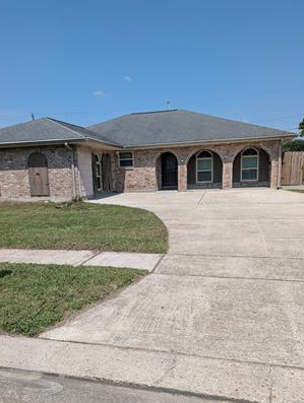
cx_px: 126
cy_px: 237
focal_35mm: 29
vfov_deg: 61.2
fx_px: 339
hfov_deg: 48.1
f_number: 1.68
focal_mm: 6.9
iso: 25
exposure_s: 1/1548
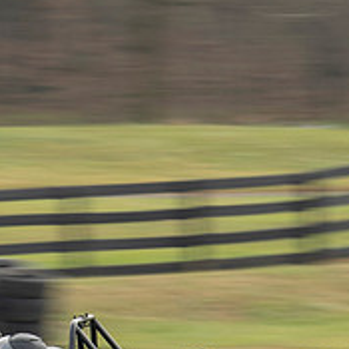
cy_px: 237
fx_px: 10220
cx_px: -23
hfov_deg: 2.0
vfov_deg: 2.0
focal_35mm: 896
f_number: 10
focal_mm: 175
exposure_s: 1/80
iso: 100
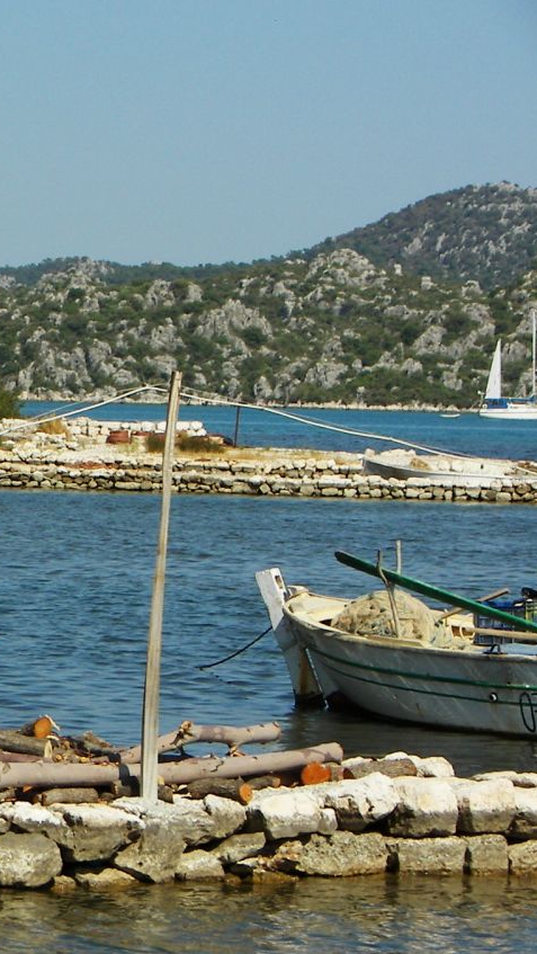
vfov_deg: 11.9
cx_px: -178
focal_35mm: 181
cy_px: 523
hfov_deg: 6.7
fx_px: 4578
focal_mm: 18.3
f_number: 4.5
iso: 50
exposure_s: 1/640
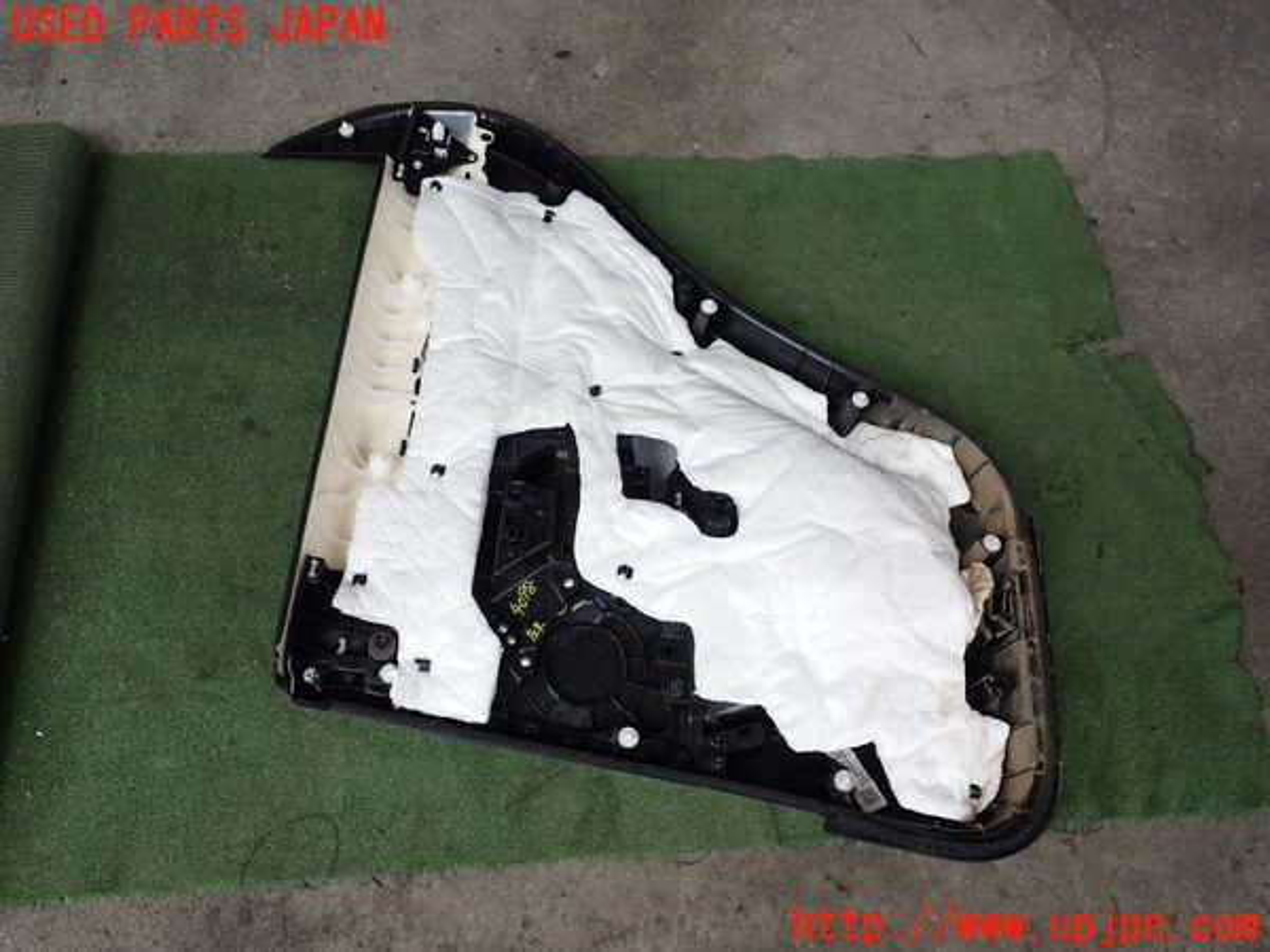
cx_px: 635
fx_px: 1101
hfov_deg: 60.0
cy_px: 476
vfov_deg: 46.8
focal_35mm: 30
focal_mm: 5.4
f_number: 3.2
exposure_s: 1/160
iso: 100
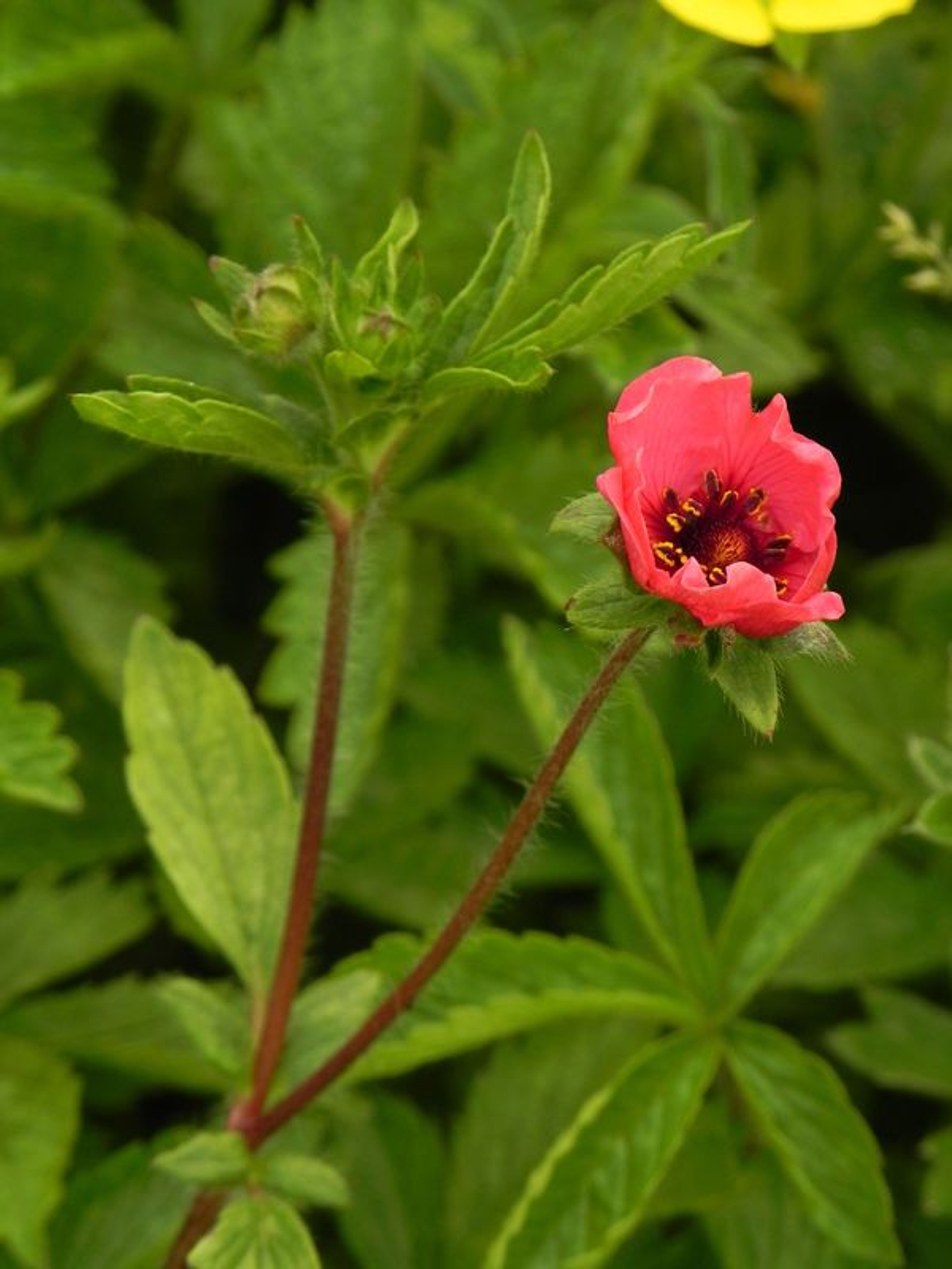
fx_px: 5280
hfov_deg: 10.3
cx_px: 476
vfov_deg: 13.7
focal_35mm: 144
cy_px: 634
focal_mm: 25.7
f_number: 5
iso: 160
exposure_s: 1/400
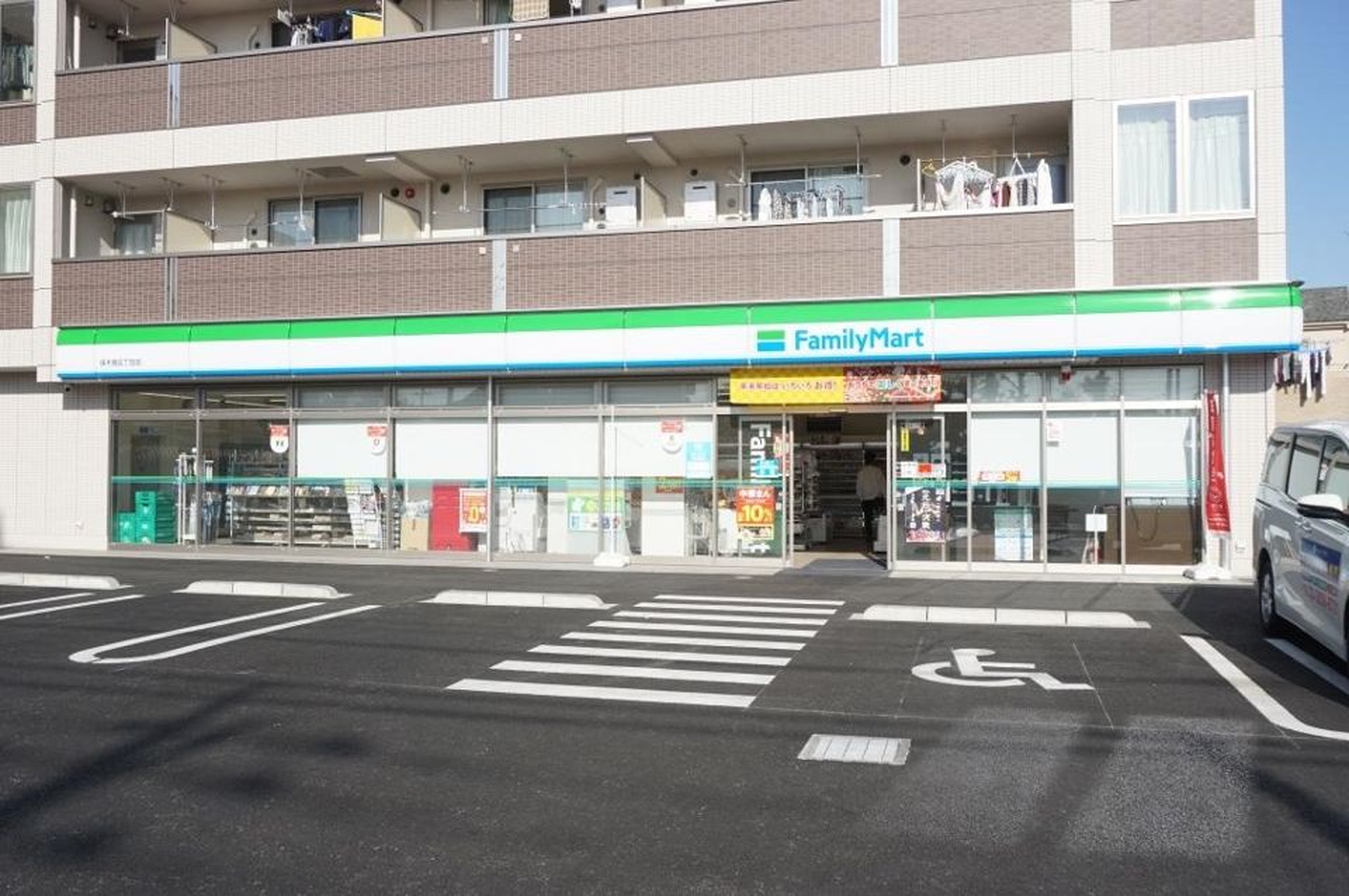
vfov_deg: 43.5
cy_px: 448
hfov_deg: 62.0
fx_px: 1123
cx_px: 674
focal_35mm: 30
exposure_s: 1/160
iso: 100
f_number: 9
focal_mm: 20
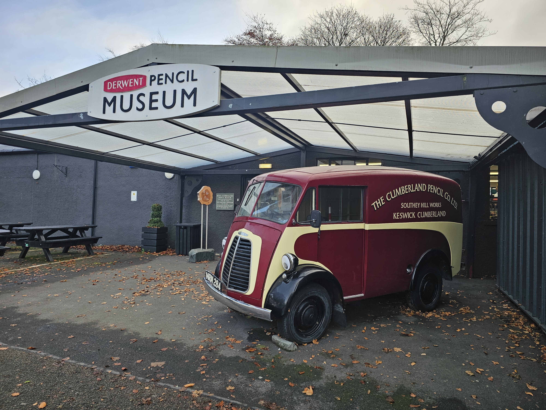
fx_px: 363
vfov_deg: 58.9
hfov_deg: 73.9
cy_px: 205
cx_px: 273
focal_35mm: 23
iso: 16
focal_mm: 6.3
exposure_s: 1/100
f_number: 1.7
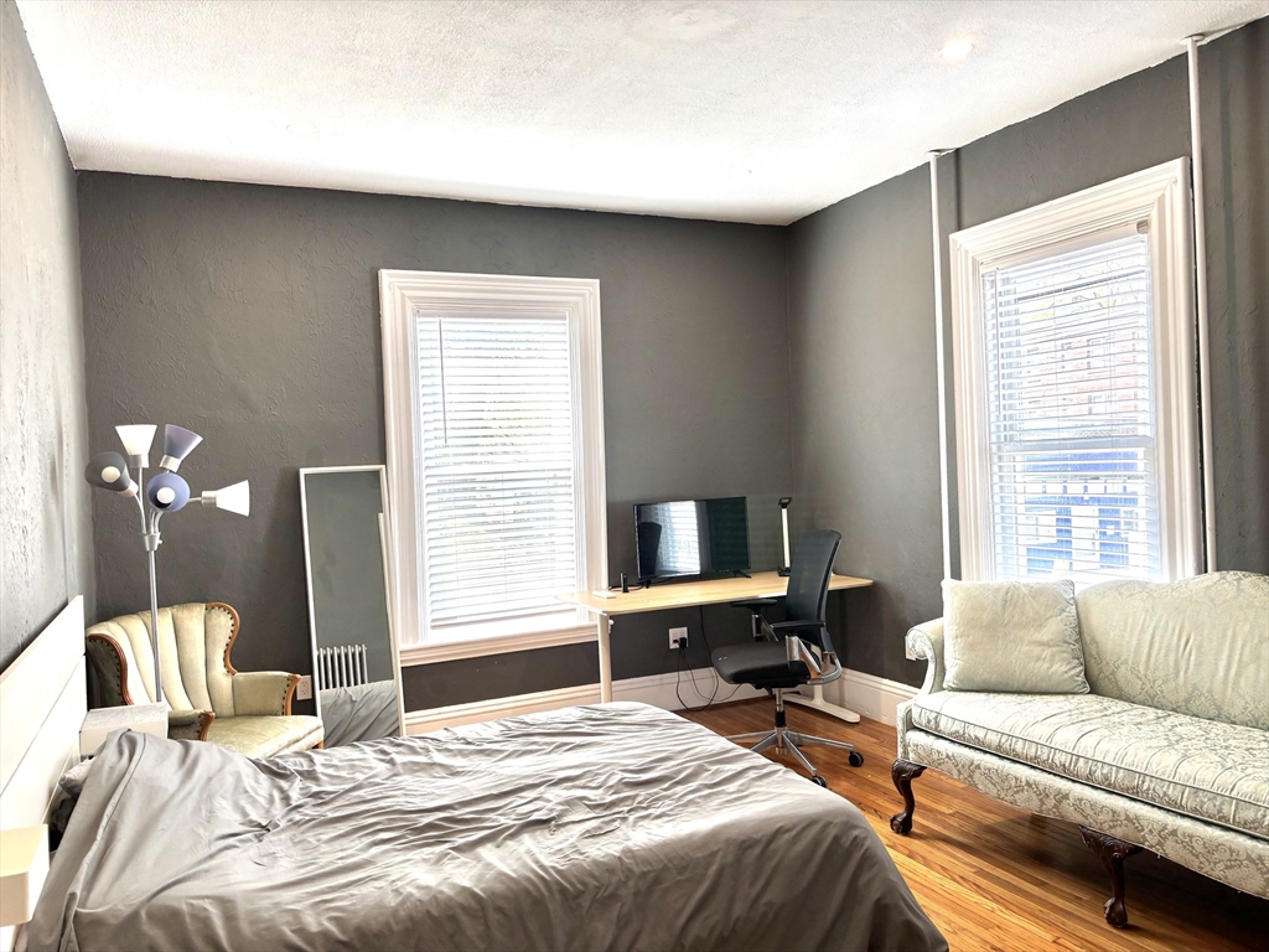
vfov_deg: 53.1
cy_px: 476
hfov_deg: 67.3
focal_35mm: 26
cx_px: 634
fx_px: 953
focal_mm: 5.96
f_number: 1.6
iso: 50
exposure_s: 1/120
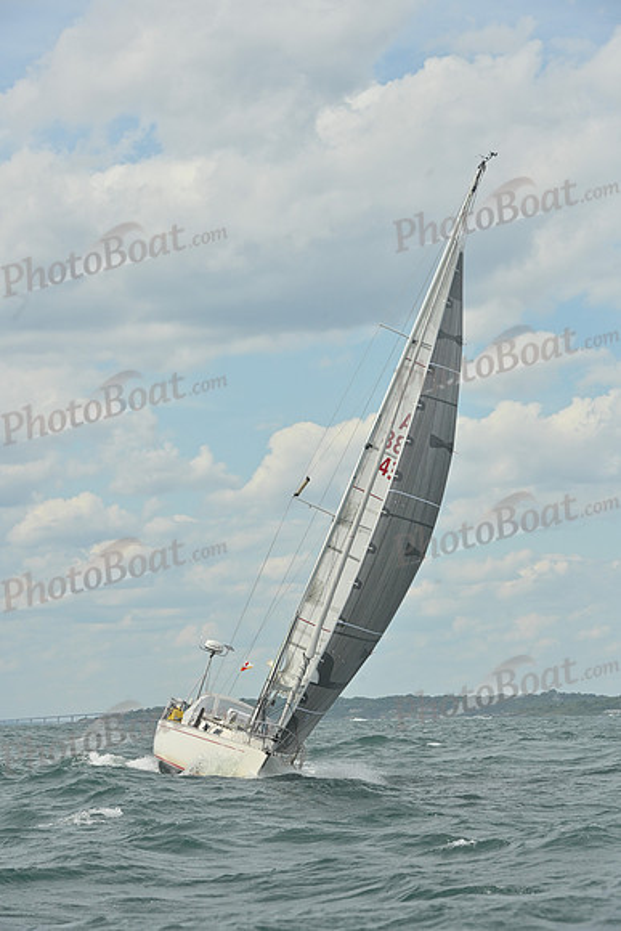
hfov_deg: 10.2
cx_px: 310
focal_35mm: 135
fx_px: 3491
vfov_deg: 15.2
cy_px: 466
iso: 320
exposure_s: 1/1250
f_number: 11
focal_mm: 135
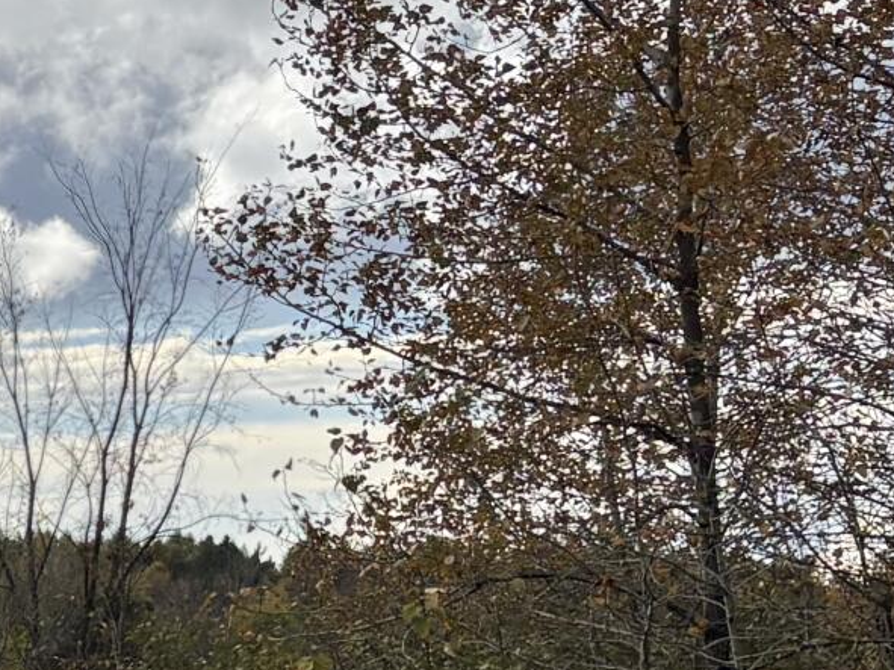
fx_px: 3408
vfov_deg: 10.8
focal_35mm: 132
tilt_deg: -5.9
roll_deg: -0.5
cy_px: 989
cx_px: -1082
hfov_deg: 12.5
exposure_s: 1/4608
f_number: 1.6
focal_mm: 5.96
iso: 50
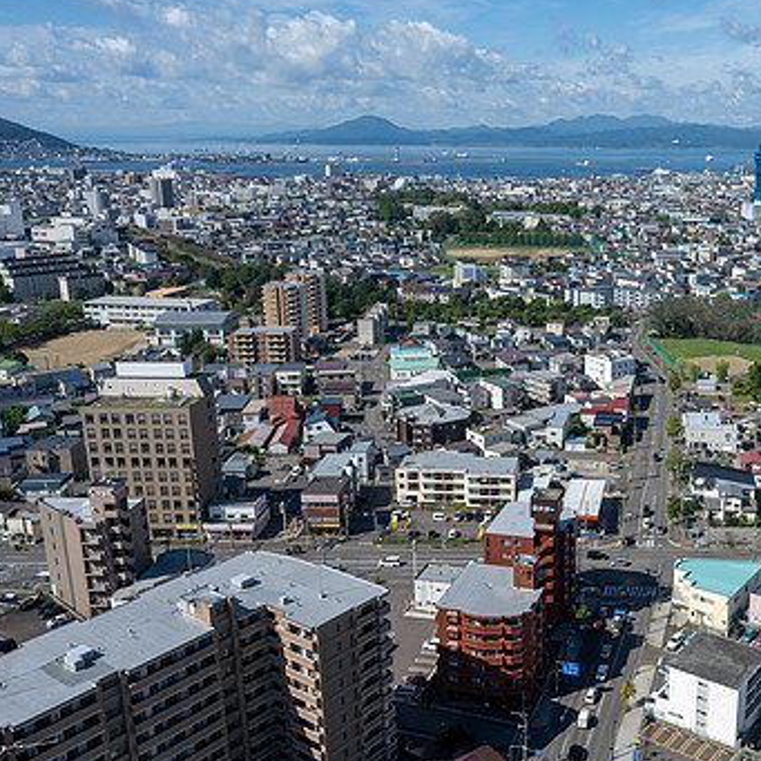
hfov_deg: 43.4
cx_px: 579
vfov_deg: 44.9
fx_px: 920
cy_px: 386
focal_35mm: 37
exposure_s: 1/160
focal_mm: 24
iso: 72
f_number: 8
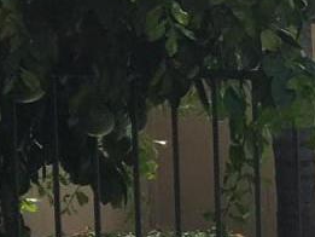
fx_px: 2021
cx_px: 1044
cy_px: 393
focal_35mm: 222
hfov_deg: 7.5
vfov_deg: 6.6
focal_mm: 4.15
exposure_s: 1/1672
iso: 25
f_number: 2.2
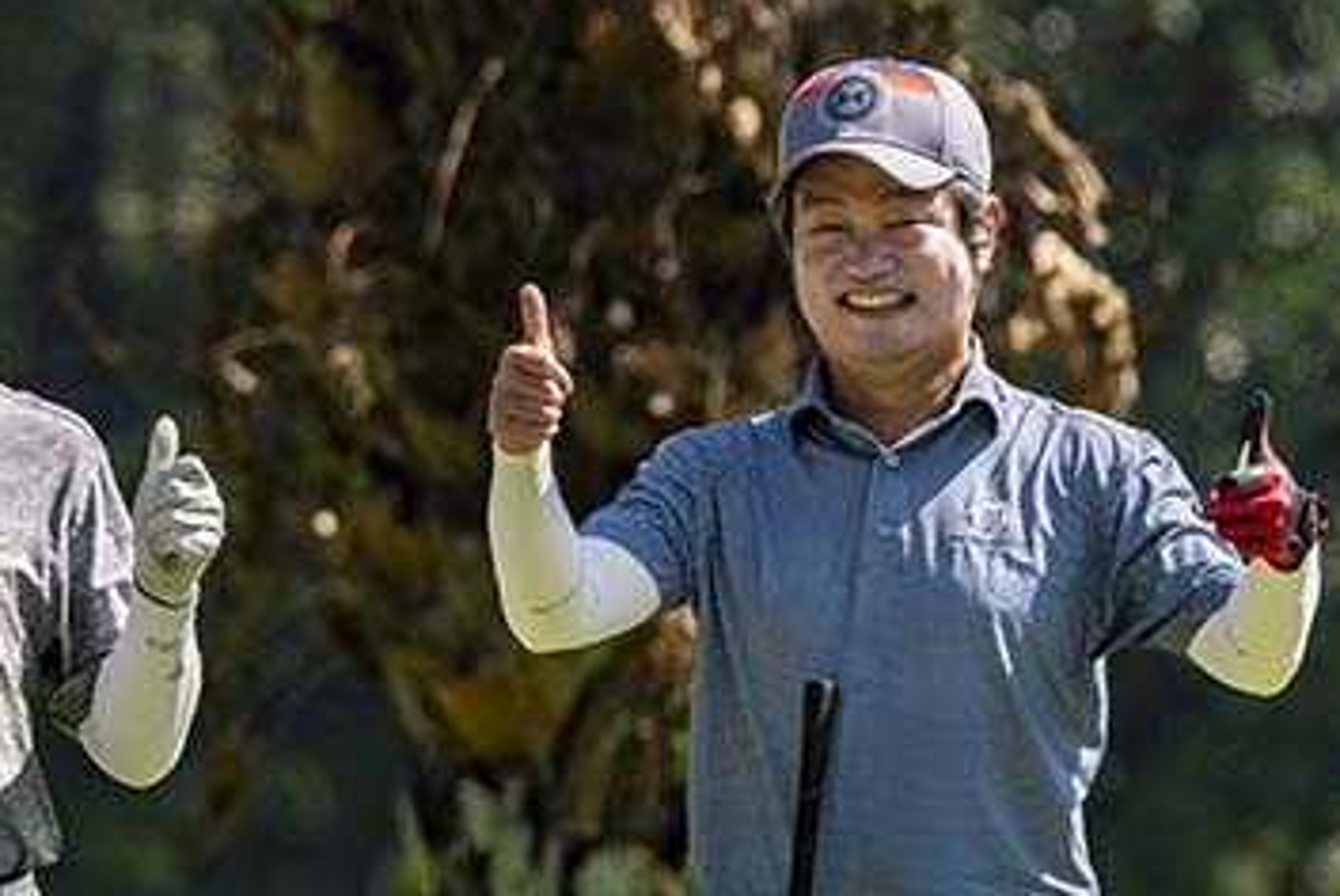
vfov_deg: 1.3
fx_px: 40493
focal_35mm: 1087
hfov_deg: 1.9
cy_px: 896
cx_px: -372
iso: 450
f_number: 8
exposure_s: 1/1600
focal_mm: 400
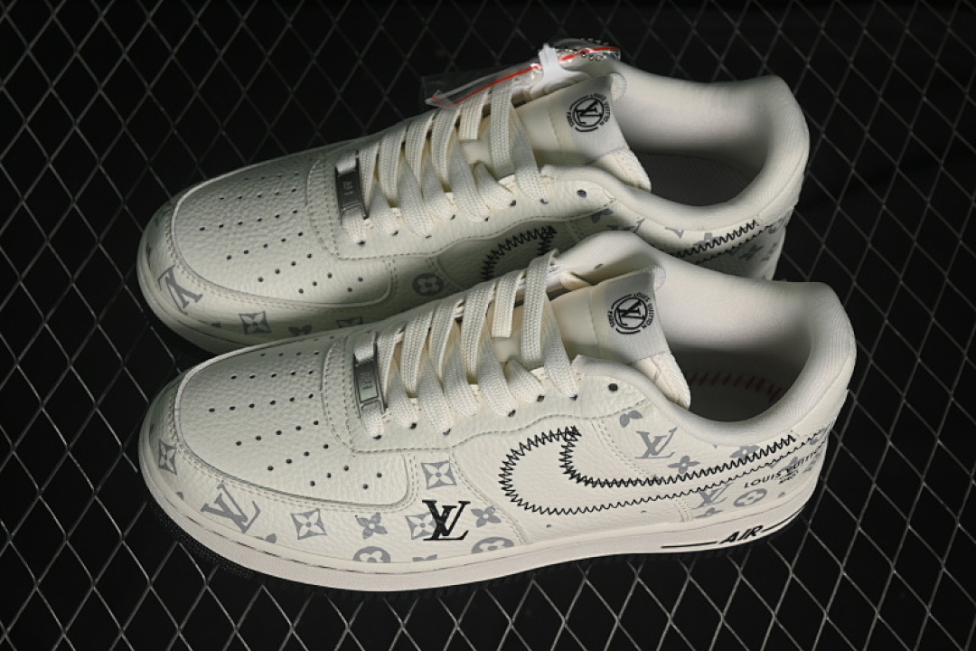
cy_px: 326
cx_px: 488
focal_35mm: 75
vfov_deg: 18.2
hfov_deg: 27.0
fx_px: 2033
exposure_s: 1/60
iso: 160
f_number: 7.1
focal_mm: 50
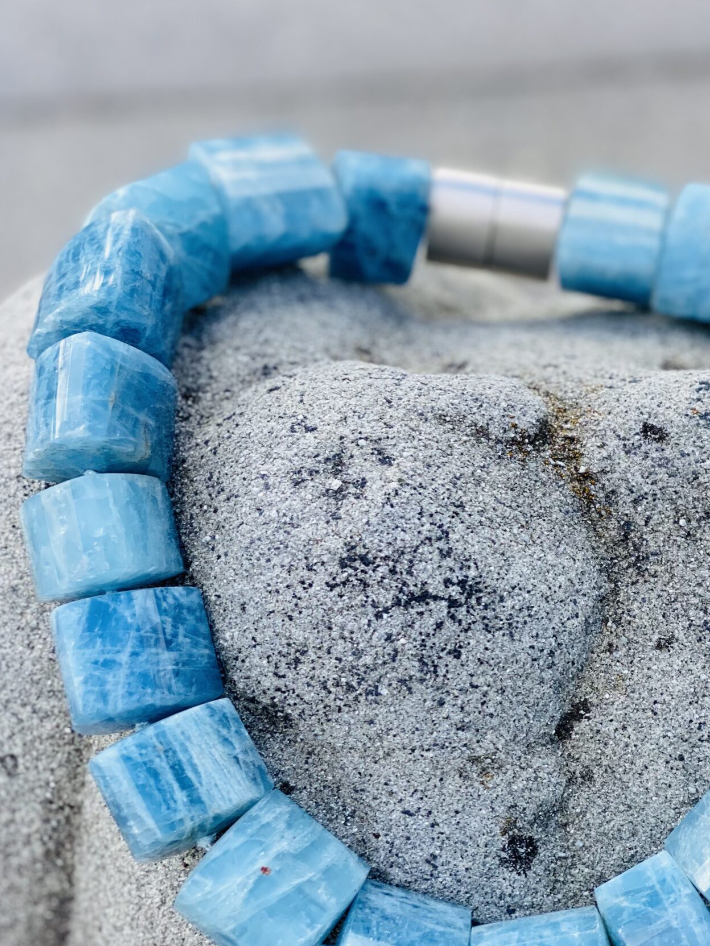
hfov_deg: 18.4
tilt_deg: -52.0
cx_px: 478
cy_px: 526
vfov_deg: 24.4
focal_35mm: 80
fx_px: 2188
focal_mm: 6
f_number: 2
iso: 20
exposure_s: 1/335
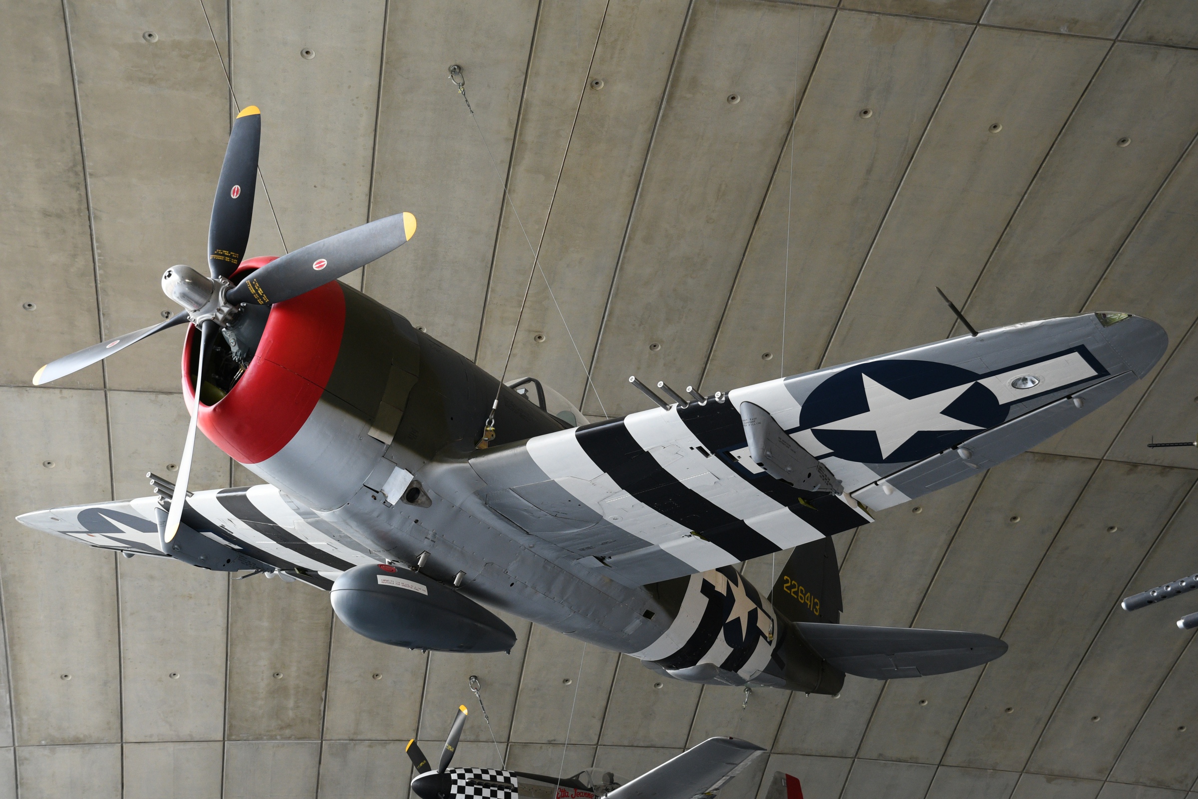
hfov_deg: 42.7
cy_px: 400
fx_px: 1531
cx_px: 599
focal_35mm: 46
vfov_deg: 29.2
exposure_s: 1/100
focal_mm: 31
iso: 640
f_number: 5
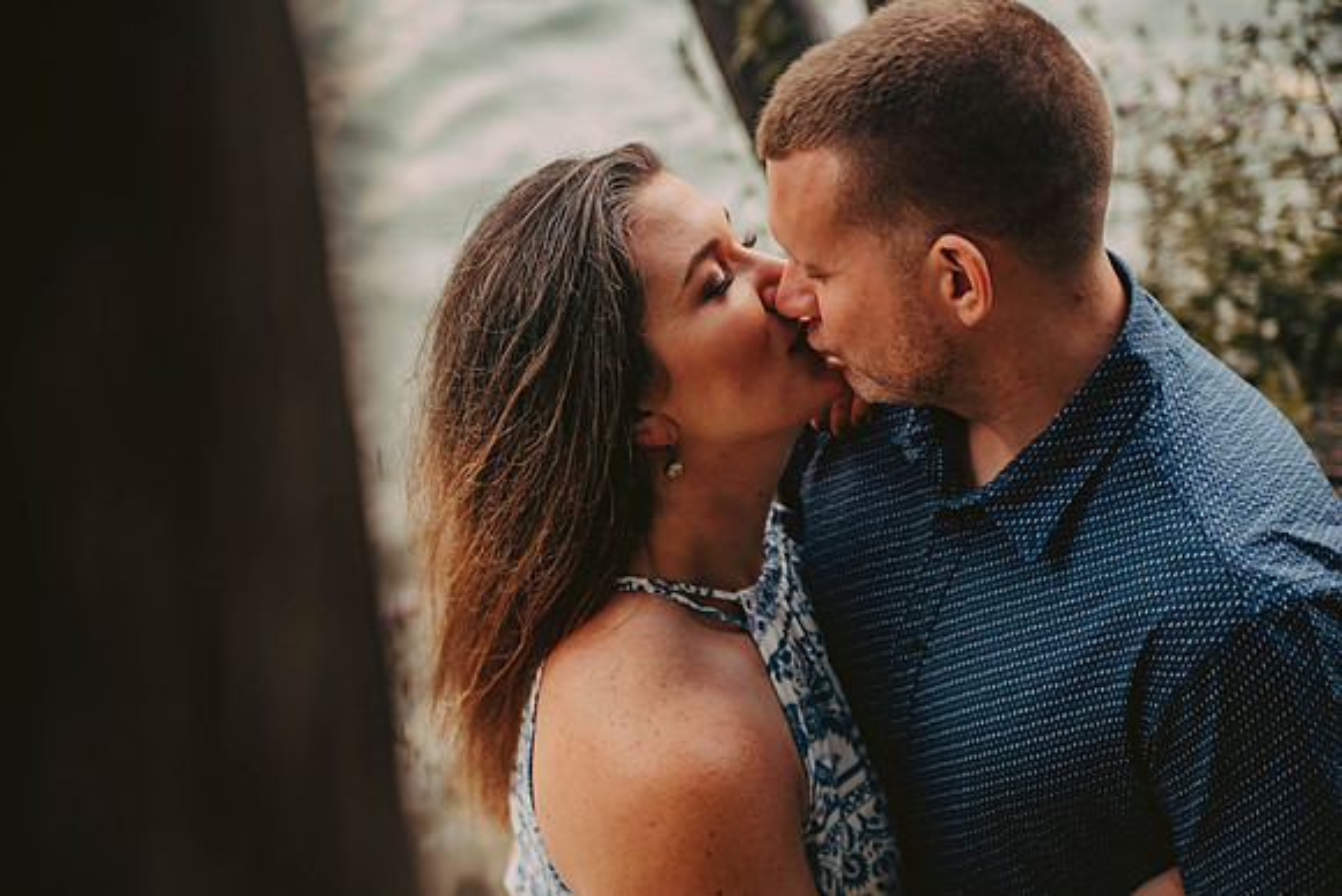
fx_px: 2796
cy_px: 448
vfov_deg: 18.2
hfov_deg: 27.0
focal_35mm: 75
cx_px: 671
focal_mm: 75
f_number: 2.8
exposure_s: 1/250
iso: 640
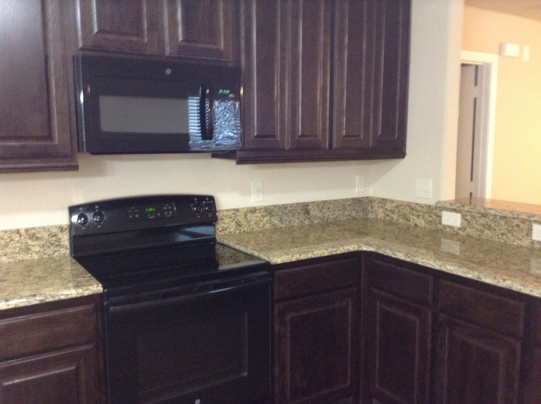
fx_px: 515
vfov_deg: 42.8
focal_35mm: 33
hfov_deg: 55.4
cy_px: 202
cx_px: 270
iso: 200
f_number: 2.4
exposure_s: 1/17
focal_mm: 3.3
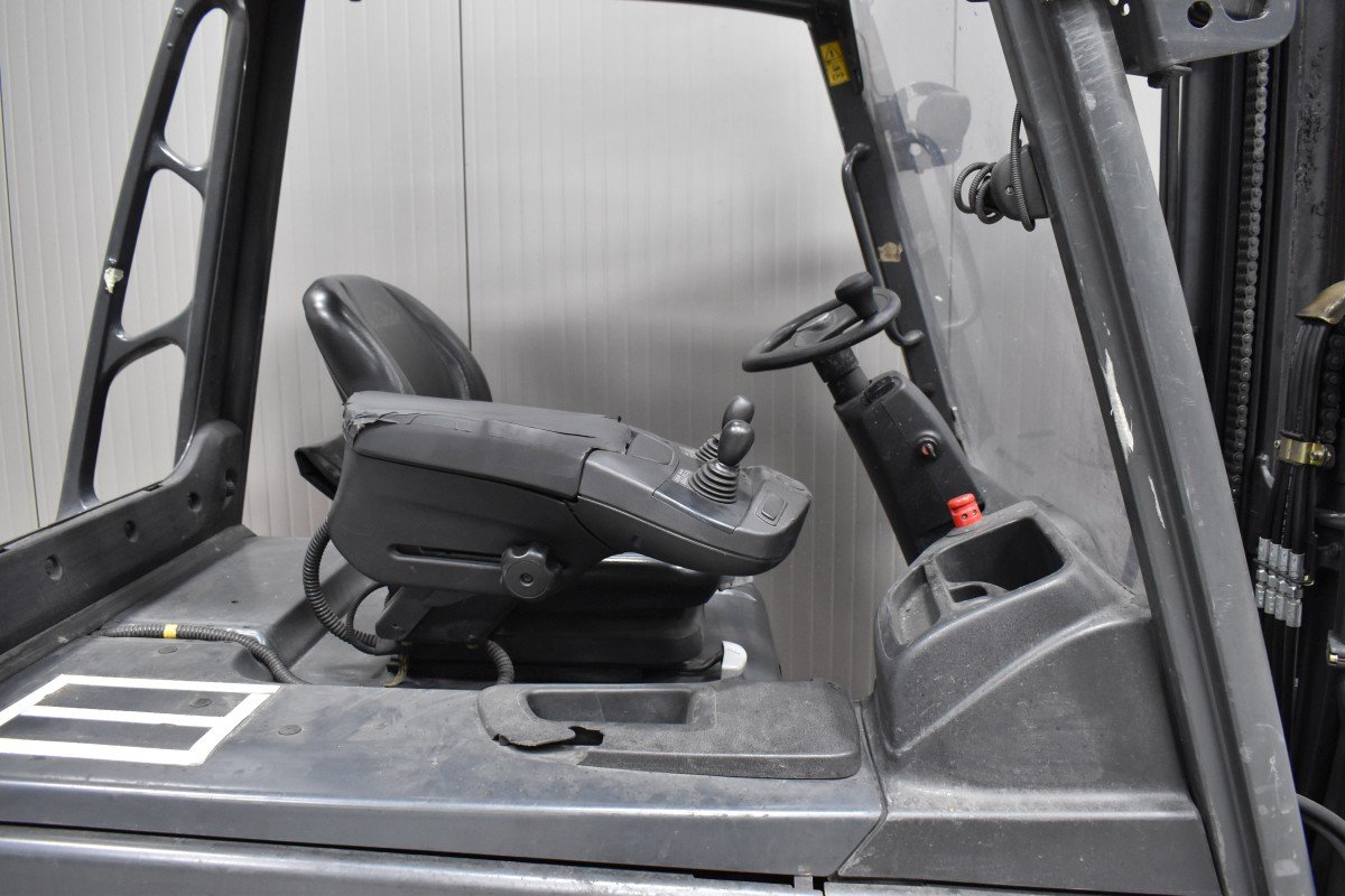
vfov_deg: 47.9
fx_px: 1009
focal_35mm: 27
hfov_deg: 67.4
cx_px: 672
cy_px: 448
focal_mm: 18
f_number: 4.5
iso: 1600
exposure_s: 1/20
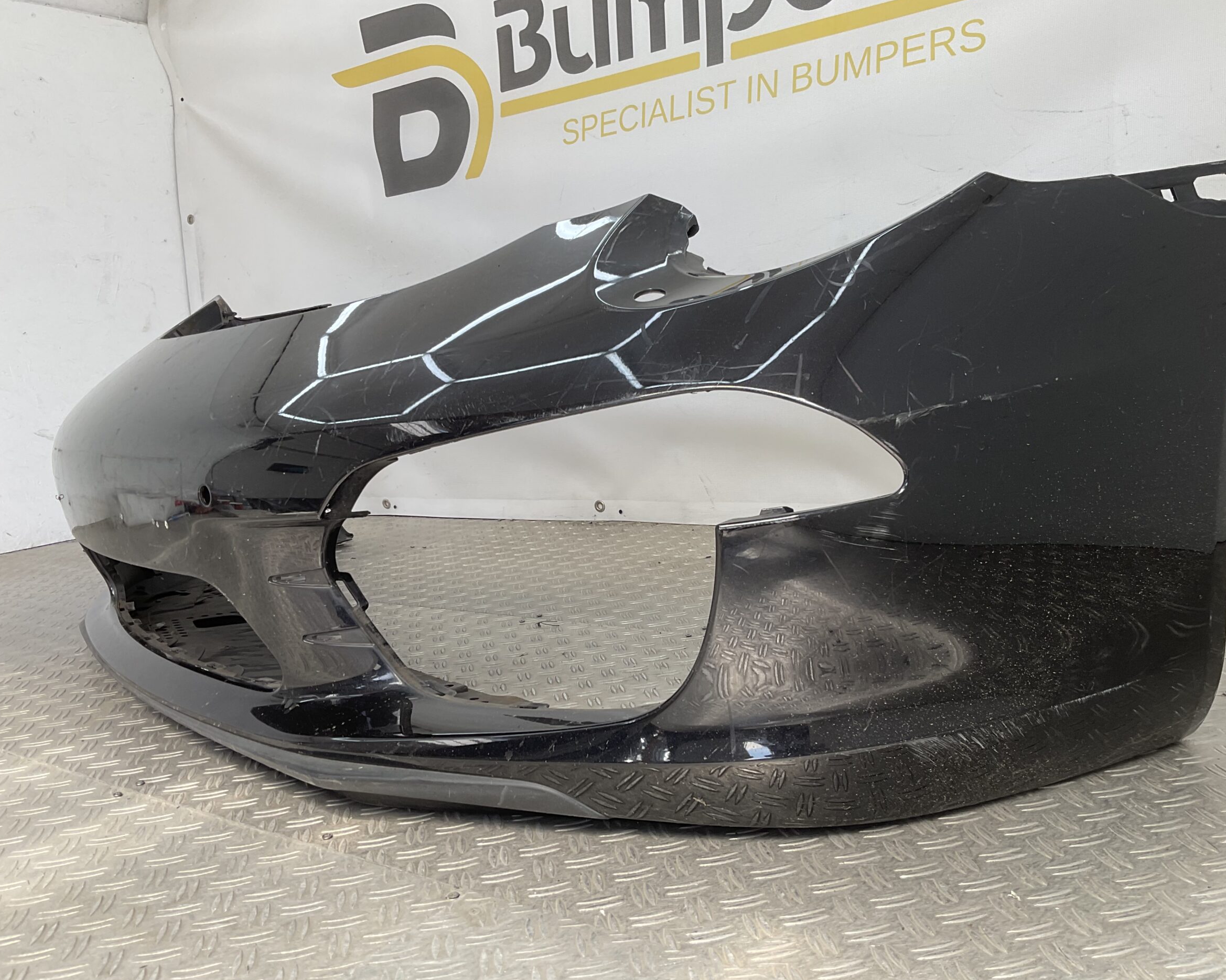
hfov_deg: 57.2
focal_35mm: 31
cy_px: 491
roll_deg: +5.0
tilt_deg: -10.0
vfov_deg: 47.1
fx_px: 1125
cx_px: 633
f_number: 1.8
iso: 16
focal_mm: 3
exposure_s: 1/174
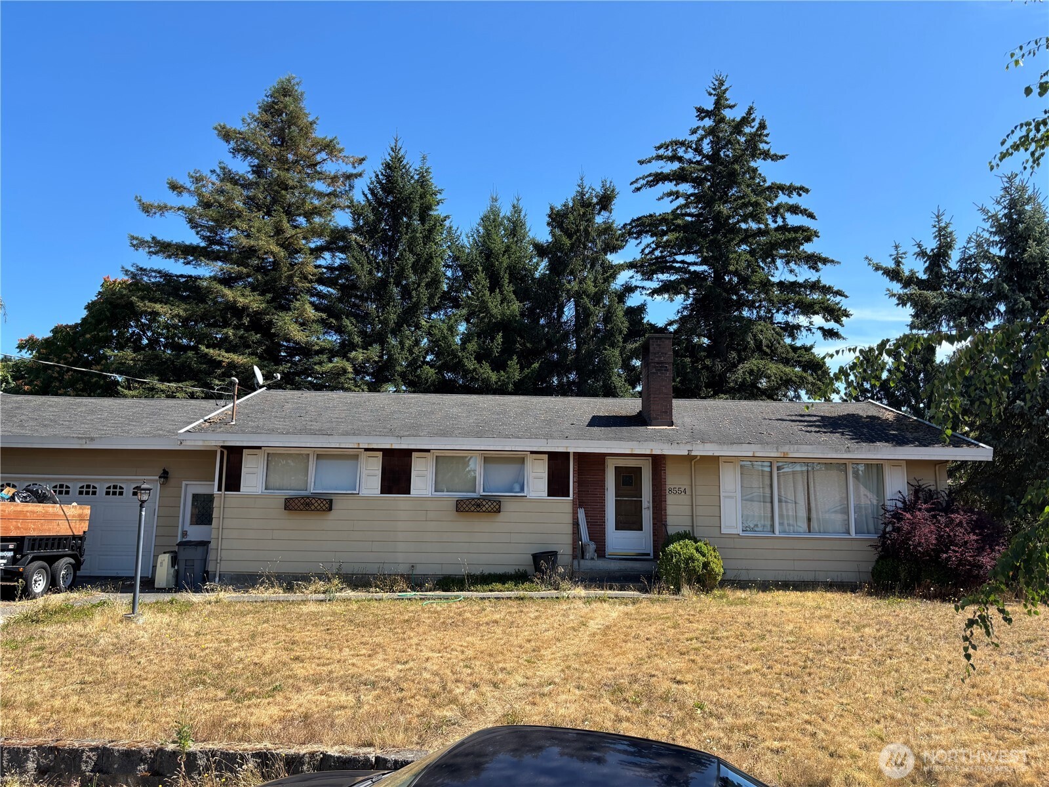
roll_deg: -1.5
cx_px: 524
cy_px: 394
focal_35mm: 26
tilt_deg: +8.8
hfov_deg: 67.3
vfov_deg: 53.1
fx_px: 788
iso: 50
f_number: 1.6
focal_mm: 5.96
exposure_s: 1/1616
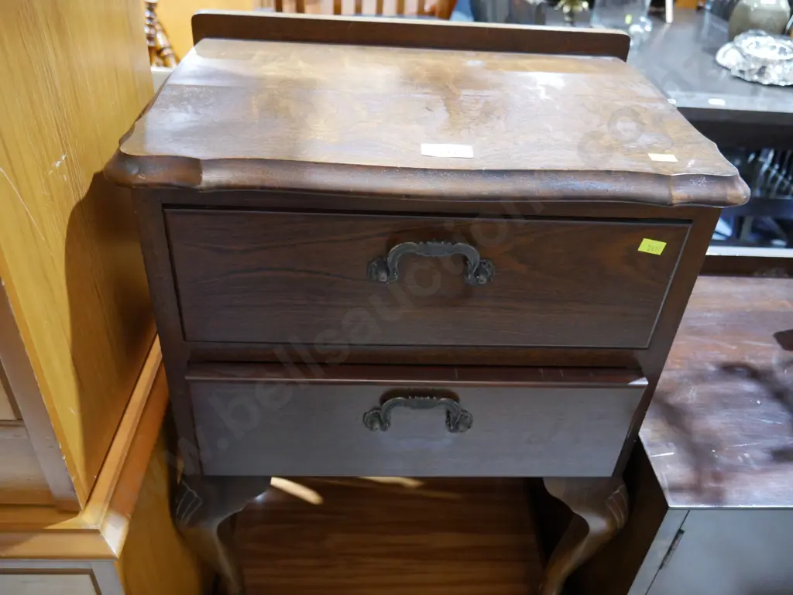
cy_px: 298
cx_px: 396
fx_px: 642
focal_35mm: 28
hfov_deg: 63.4
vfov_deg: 49.8
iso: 2000
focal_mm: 14
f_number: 3.5
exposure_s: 1/60
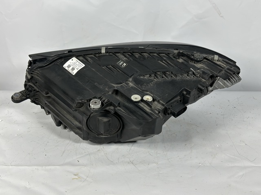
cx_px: 130
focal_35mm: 48
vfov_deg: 30.2
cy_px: 98
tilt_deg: -27.9
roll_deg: +0.4
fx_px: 362
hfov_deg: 39.7
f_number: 1.78
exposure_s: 1/100
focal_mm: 6.86
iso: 100
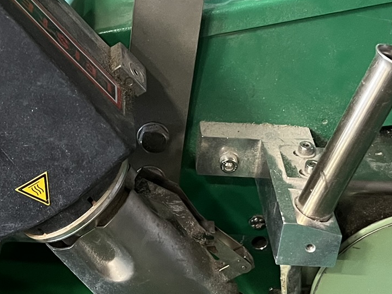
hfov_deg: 26.2
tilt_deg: -46.6
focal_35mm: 74
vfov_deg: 19.8
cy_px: 100
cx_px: 142
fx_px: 838
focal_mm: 5.7
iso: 400
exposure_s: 1/33
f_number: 1.5
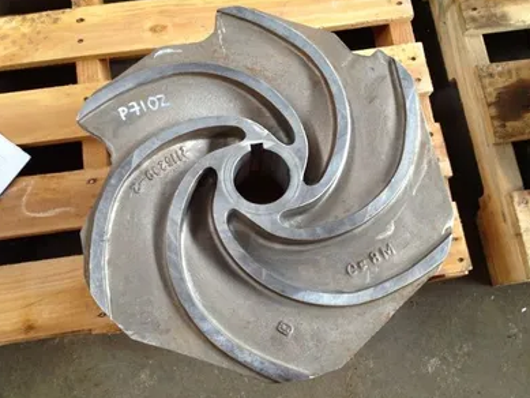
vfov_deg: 39.7
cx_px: 260
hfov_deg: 51.3
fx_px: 551
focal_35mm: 36
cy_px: 195
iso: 80
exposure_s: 1/20
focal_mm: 4.28
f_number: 2.4
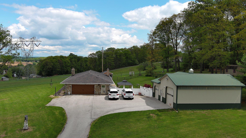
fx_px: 202
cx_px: 122
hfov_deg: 62.6
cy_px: 71
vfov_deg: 37.8
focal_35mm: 31
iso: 101
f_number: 2.8
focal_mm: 10.57
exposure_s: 1/1560
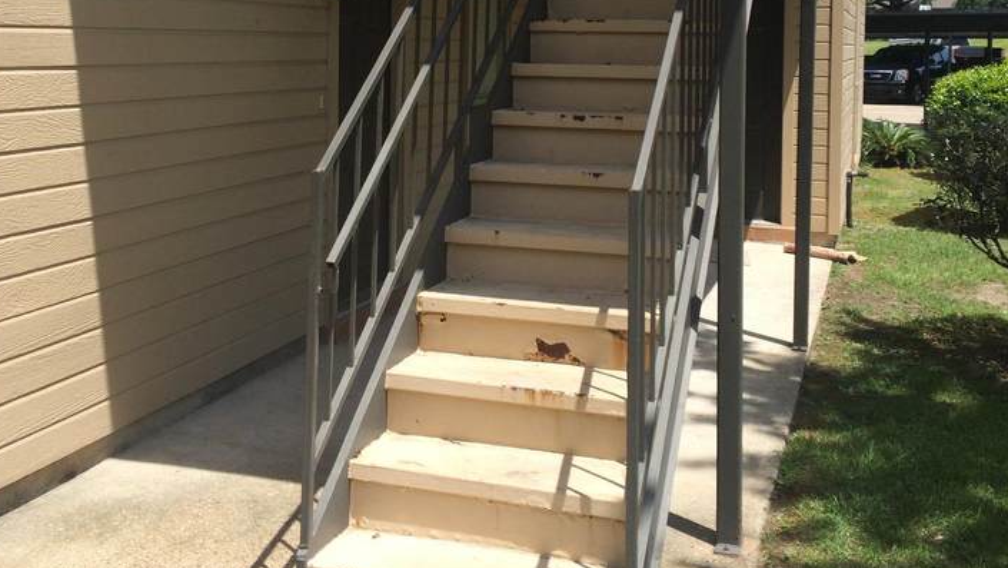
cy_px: 82
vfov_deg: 27.0
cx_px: 496
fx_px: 1150
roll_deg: +0.7
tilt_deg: -2.5
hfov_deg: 47.3
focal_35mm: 43
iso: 32
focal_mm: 4.15
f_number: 2.2
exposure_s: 1/1580
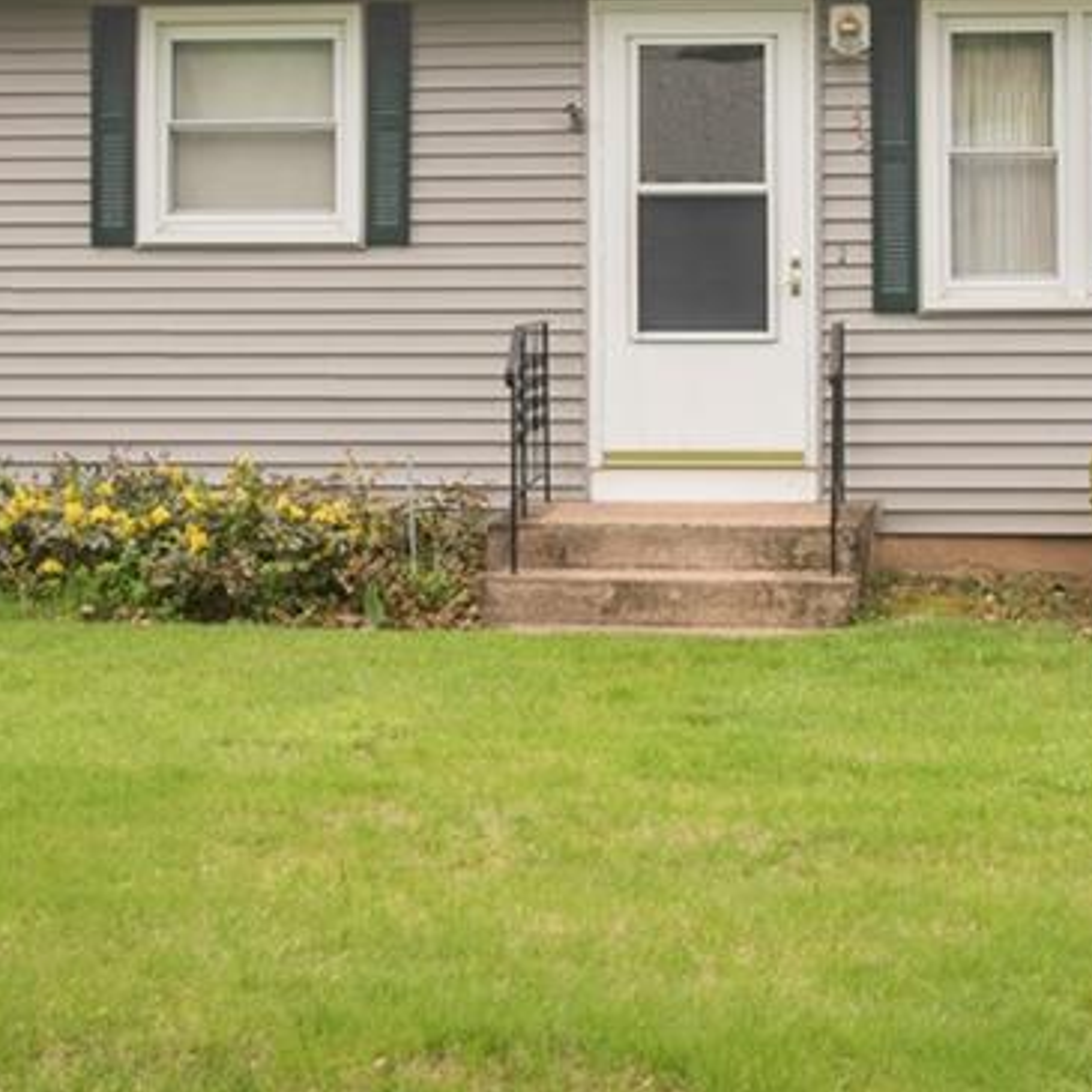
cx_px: 658
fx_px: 2891
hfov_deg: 21.4
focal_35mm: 81
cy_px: 200
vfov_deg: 21.1
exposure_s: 1/200
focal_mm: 23.13
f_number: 4
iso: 200
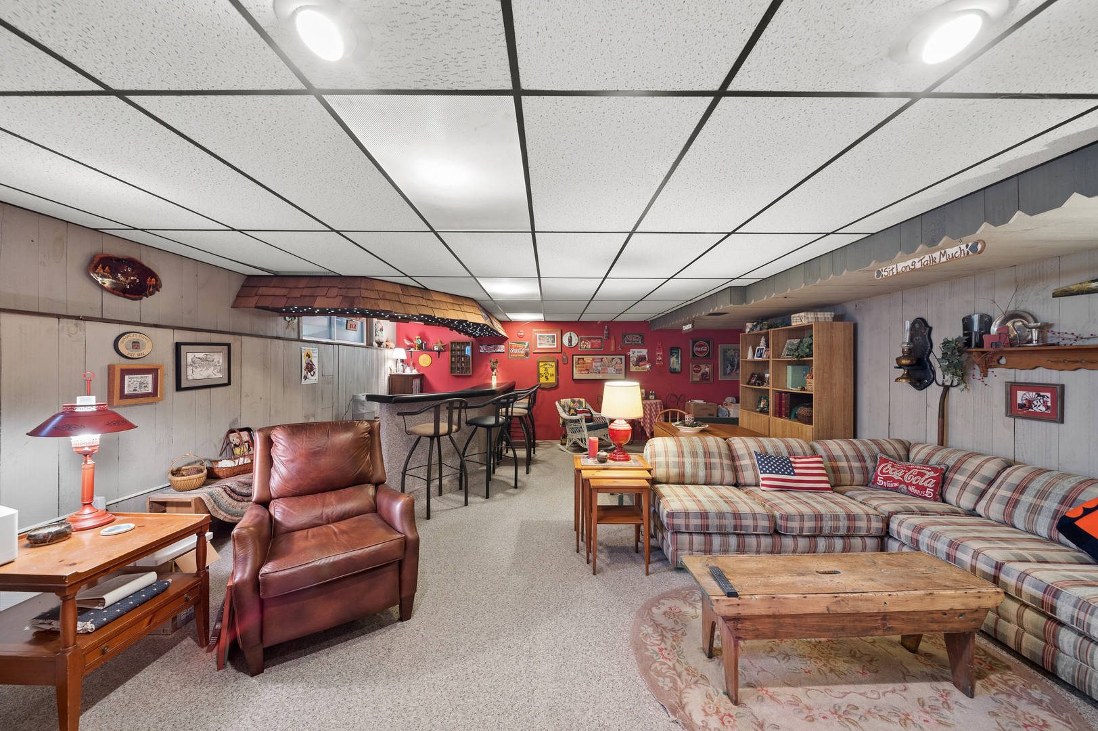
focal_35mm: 13
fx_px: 396
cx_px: 549
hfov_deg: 108.4
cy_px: 366
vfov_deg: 85.4
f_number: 8
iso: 400
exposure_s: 1
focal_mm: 13
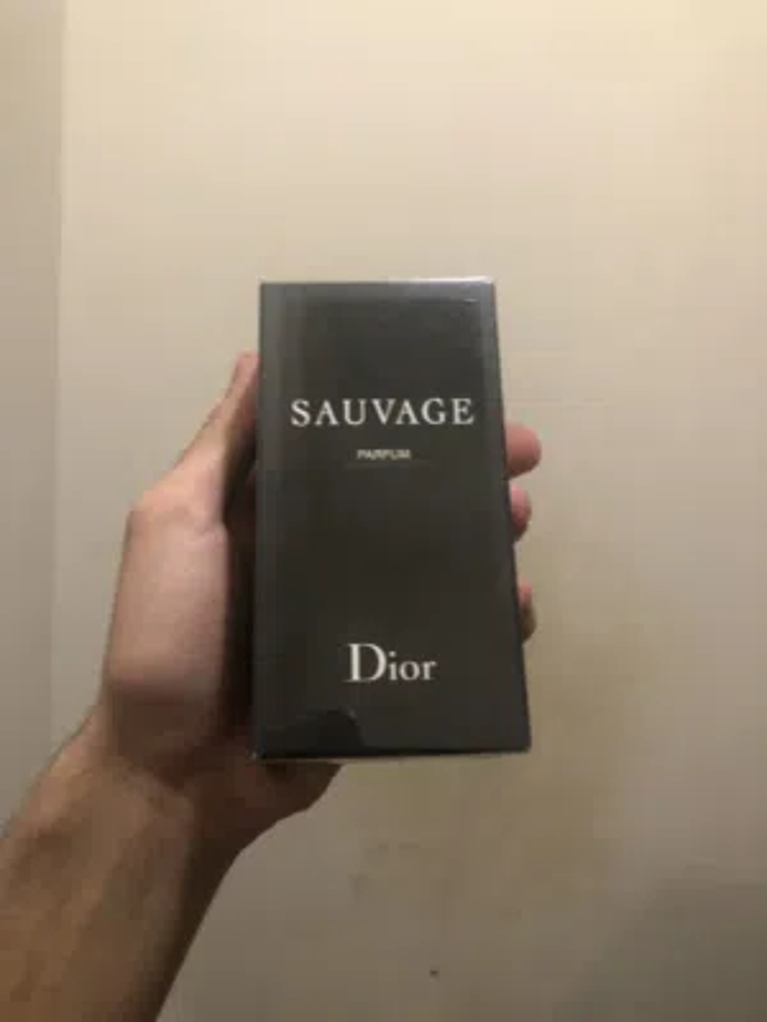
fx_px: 827
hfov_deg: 49.7
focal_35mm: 28
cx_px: 384
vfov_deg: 63.4
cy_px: 511
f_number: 1.8
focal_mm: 4
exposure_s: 1/11
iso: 100
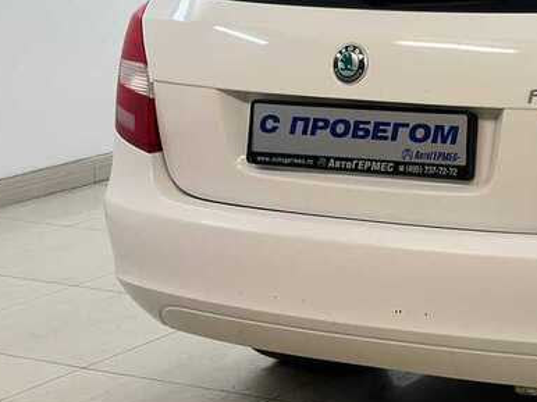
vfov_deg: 13.2
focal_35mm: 112
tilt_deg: -8.3
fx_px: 1736
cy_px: 90
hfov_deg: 17.0
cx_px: 605
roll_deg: +0.1
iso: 64
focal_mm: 6.86
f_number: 1.78
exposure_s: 1/118
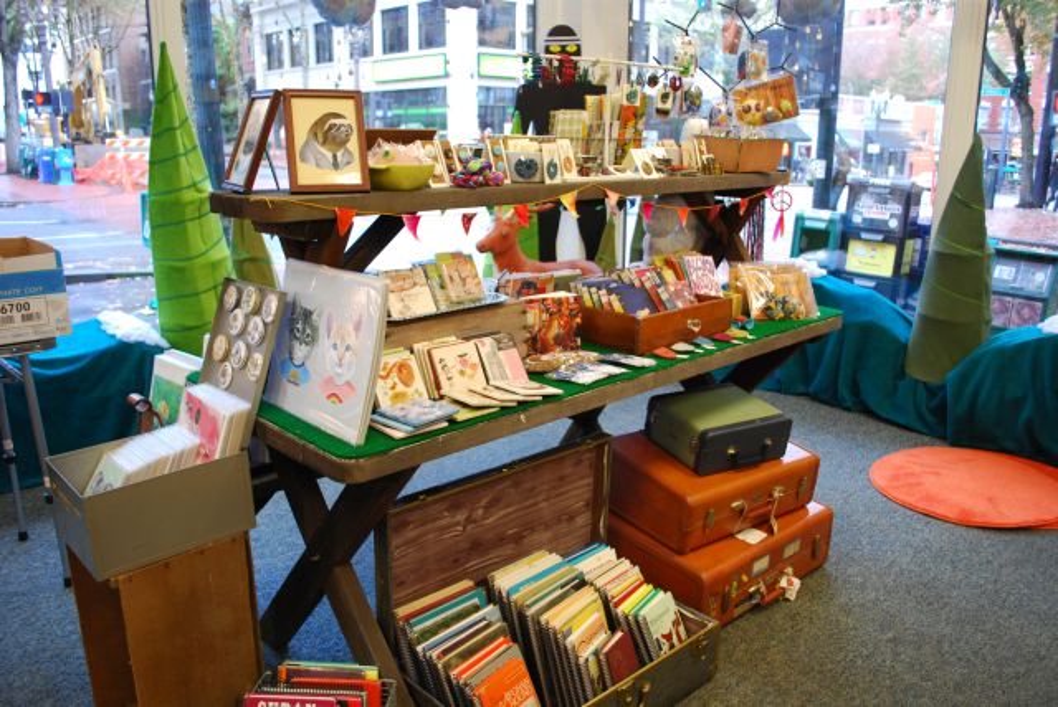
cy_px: 354
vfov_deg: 48.0
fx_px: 794
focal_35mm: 27
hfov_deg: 67.3
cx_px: 529
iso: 560
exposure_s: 1/30
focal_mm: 18
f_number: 3.5
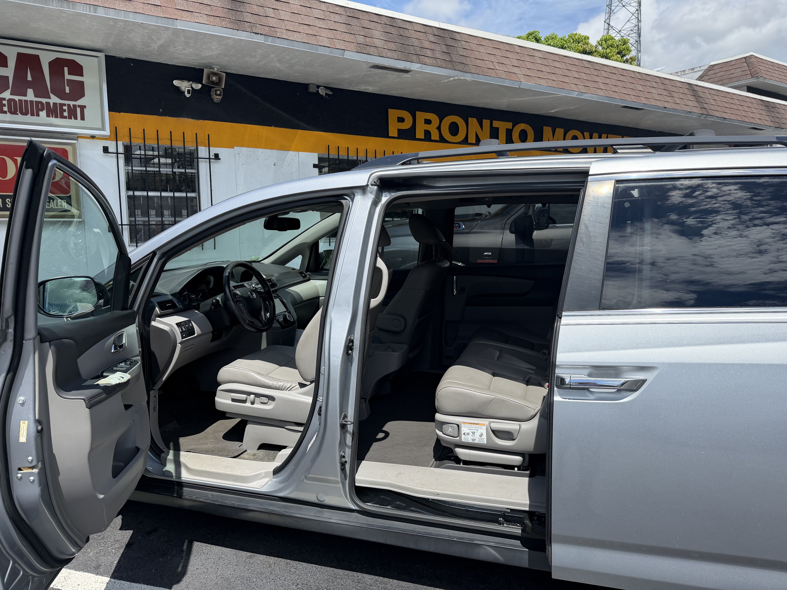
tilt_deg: -5.7
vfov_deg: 56.8
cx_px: 394
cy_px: 295
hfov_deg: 71.6
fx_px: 546
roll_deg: +4.1
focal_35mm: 24
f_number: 1.78
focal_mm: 6.76
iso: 100
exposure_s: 1/4975
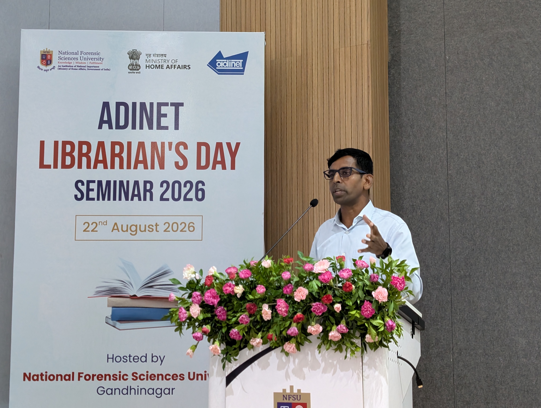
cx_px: 270
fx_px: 767
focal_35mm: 49
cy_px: 204
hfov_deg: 38.9
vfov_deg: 29.7
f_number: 1.68
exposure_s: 1/50
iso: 620
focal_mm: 6.9
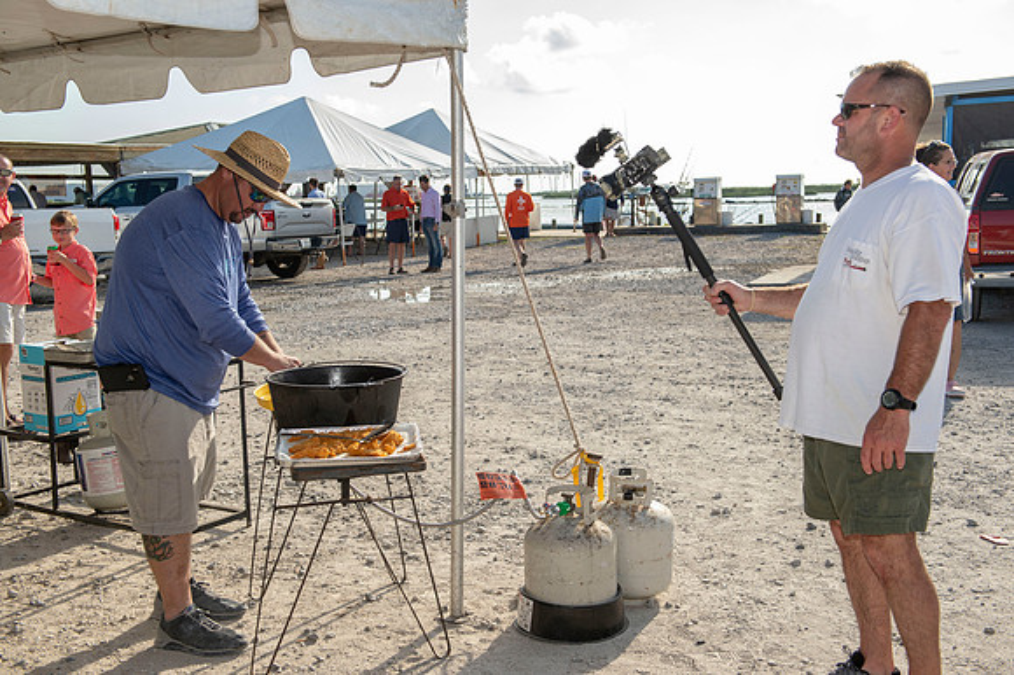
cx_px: 507
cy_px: 338
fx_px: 1182
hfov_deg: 46.4
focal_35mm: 42
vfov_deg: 31.9
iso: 50
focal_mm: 42
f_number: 5.6
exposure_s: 1/250
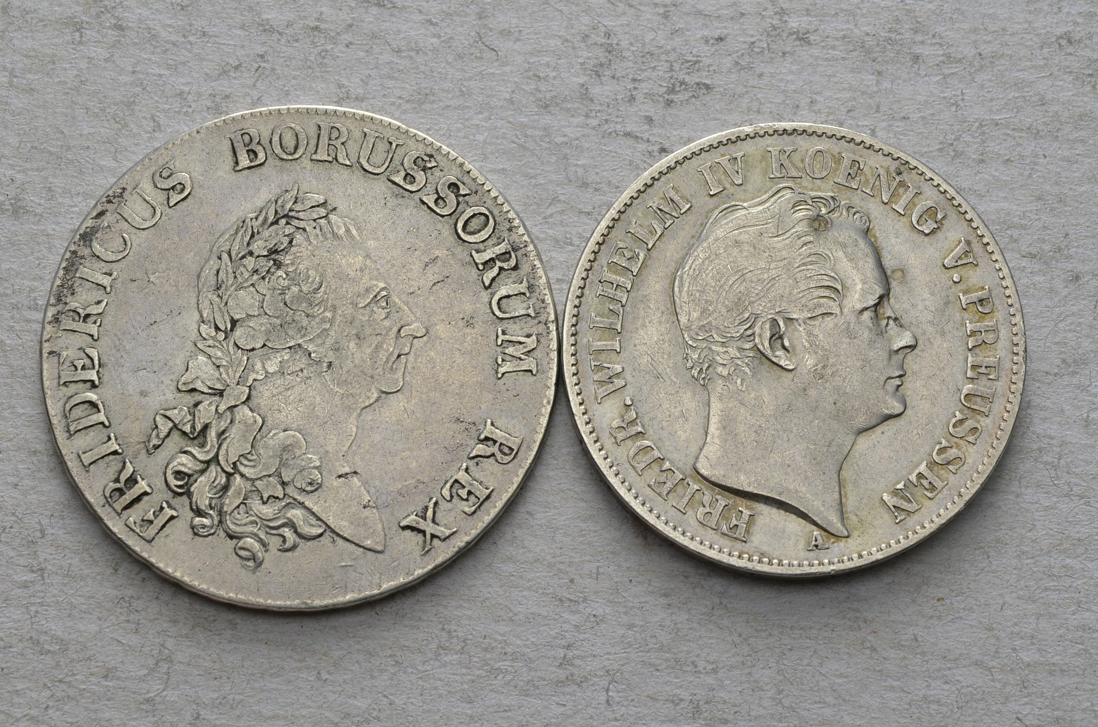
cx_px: 549
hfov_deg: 24.7
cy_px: 364
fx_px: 2511
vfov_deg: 16.5
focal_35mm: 82
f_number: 14
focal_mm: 55
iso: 400
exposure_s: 1/250
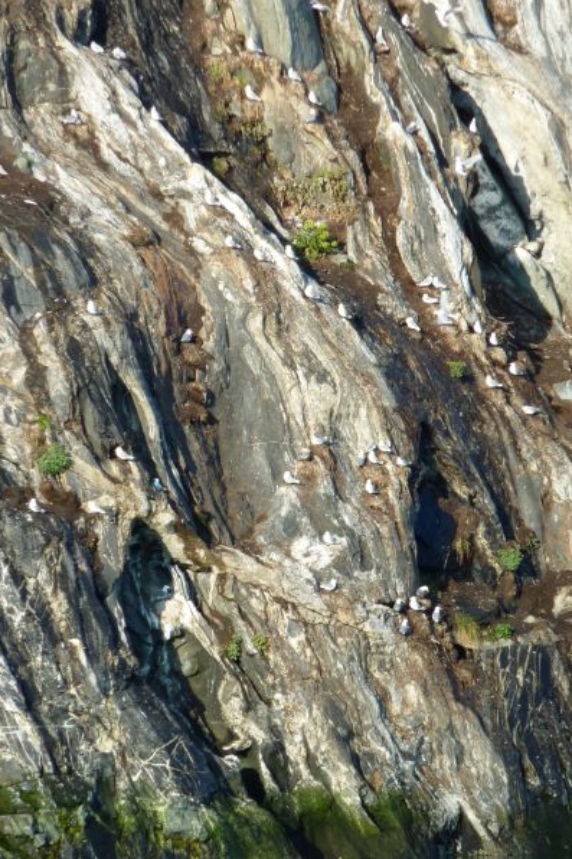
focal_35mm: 314
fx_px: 7487
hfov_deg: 4.4
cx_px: 298
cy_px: 430
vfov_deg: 6.6
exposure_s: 1/200
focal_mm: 49.2
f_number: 4.9
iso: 80
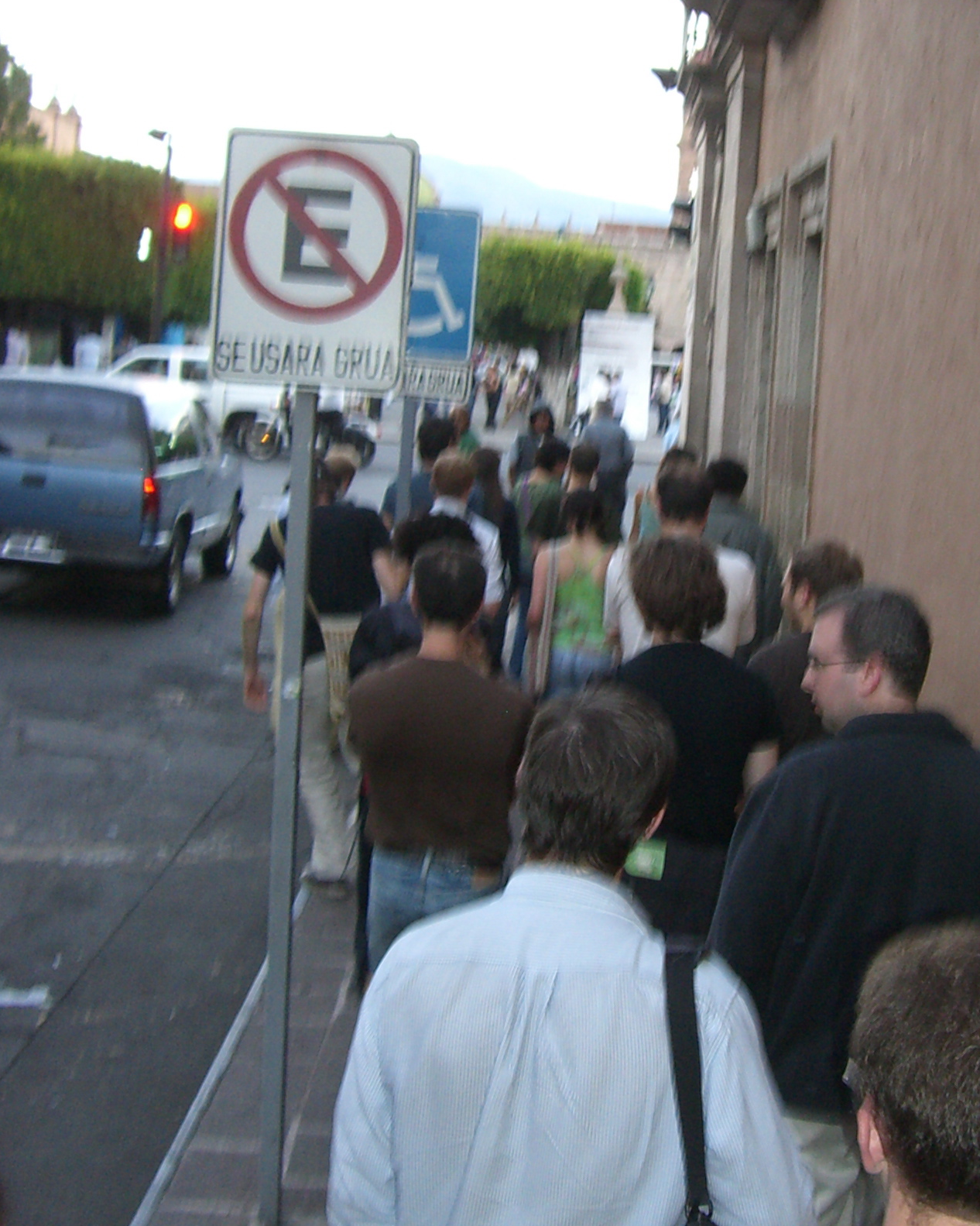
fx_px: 2176
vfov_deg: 31.3
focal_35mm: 60
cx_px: 718
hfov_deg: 25.1
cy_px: 468
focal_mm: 6.2
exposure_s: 1/60
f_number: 2.7
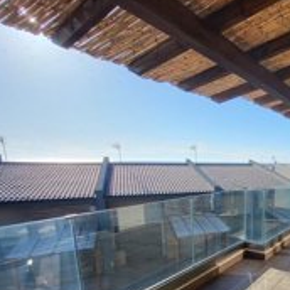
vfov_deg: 61.6
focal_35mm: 24
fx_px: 227
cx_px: 256
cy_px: 216
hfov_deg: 56.8
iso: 32
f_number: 2.2
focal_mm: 1.74
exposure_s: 1/809
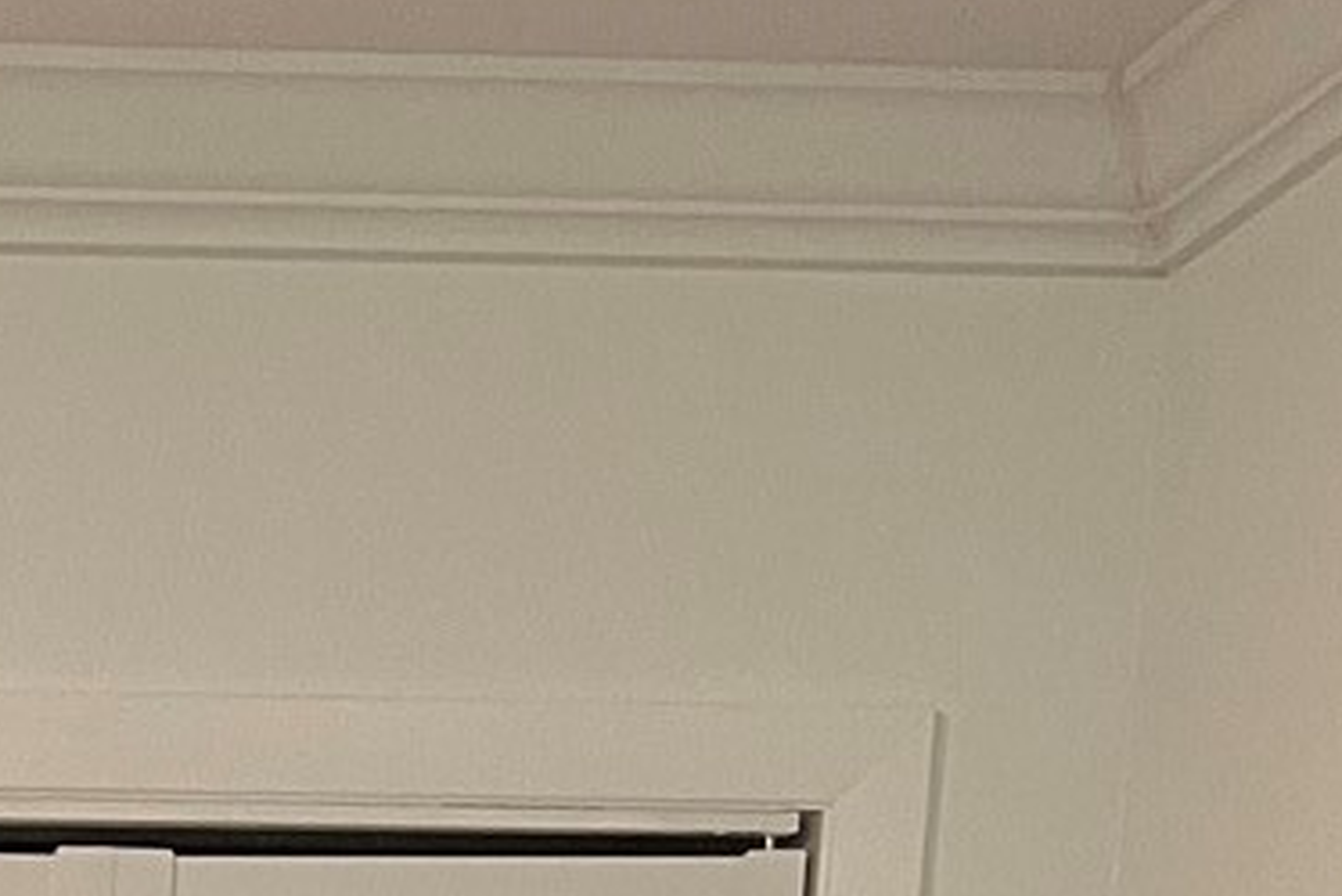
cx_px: -716
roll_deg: -0.4
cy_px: 2483
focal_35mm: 116
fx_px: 4326
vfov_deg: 9.7
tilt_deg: -6.1
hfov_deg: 16.0
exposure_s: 1/60
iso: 200
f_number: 1.5
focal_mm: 5.7
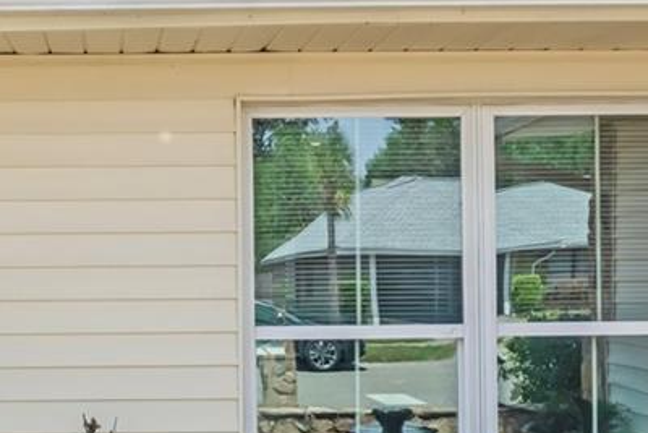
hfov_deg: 29.7
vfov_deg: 20.6
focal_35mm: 66
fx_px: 1188
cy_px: 282
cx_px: 117
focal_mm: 11
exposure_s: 1/4000
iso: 250
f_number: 9
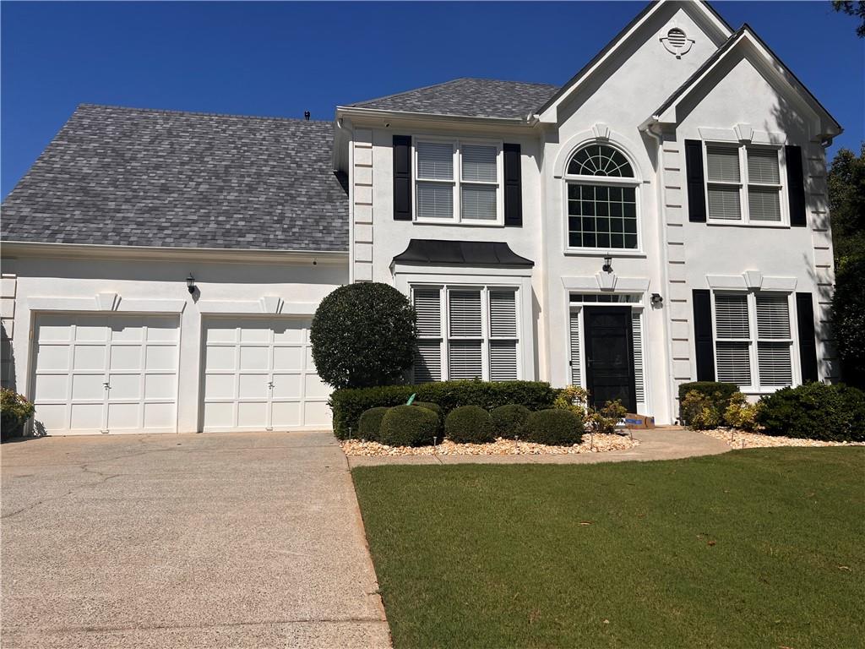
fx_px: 650
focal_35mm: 26
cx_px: 432
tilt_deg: +7.8
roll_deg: +0.3
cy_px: 324
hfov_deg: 67.3
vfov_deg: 53.1
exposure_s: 1/12658
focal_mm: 5.7
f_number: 1.5
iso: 50
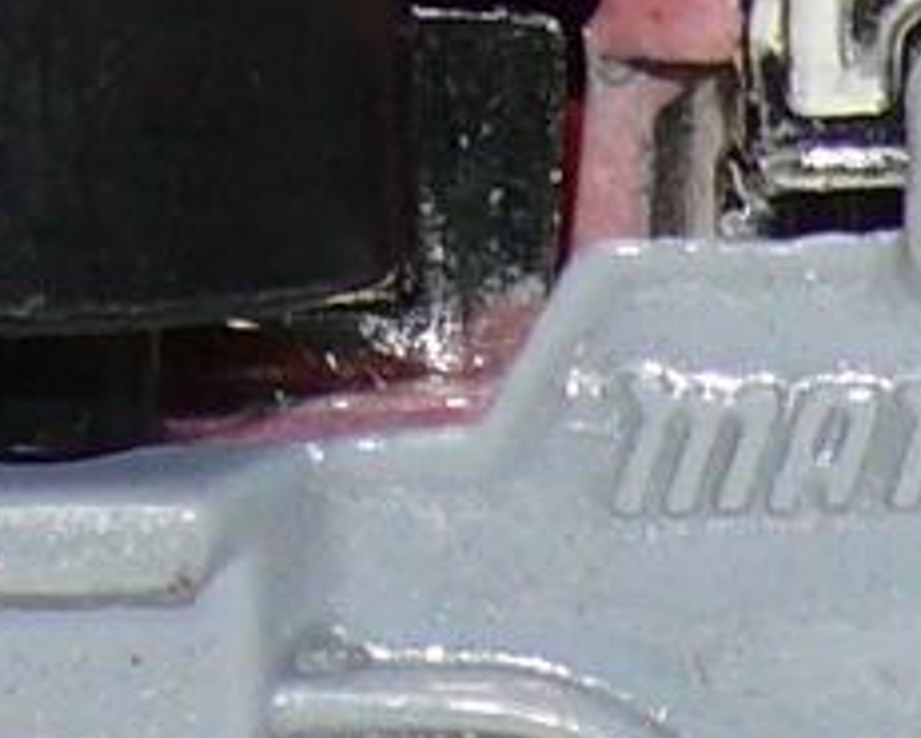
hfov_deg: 3.0
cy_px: 758
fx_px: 17534
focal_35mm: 643
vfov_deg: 2.4
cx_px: 1854
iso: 100
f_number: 4
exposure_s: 1/30
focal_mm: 12.9
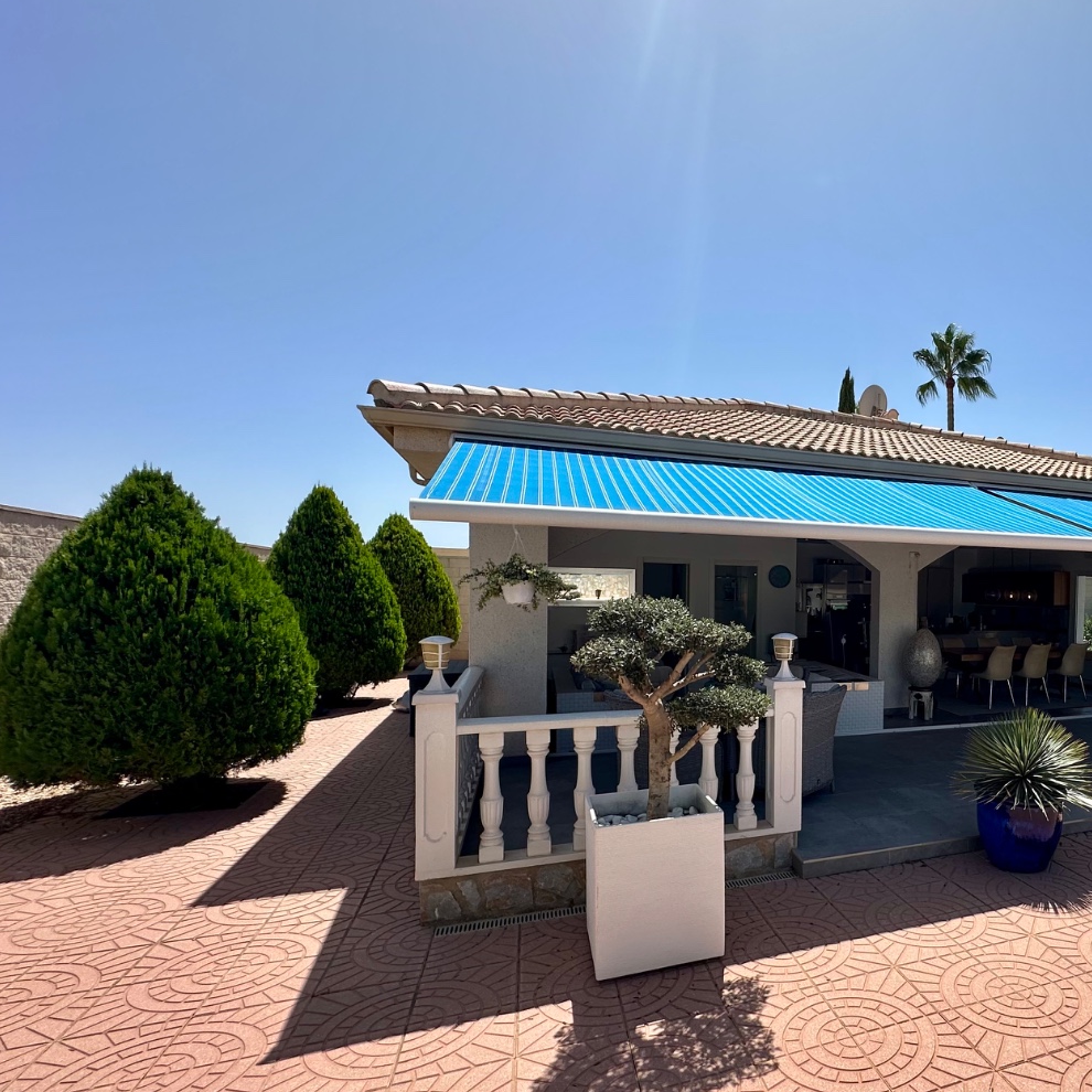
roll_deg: -2.5
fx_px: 714
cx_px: 856
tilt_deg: +0.2
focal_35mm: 20
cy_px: 611
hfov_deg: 68.5
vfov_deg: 74.5
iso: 50
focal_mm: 2.22
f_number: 2.2
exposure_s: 1/2053
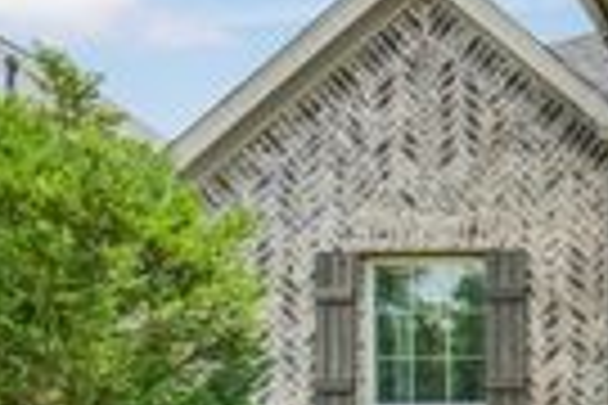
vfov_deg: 23.6
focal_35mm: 52
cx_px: 865
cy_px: 493
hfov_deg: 28.3
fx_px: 878
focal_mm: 14
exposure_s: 1/400
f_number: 11
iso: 500
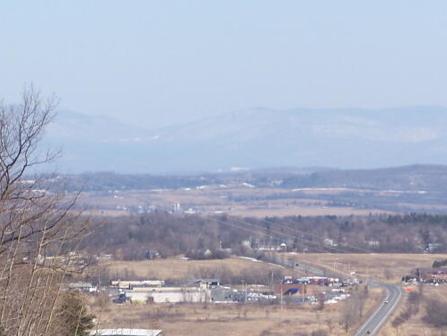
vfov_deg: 5.7
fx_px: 3372
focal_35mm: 261
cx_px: 288
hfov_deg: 7.6
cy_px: 285
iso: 80
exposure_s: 1/640
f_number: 4.5
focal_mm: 21.2
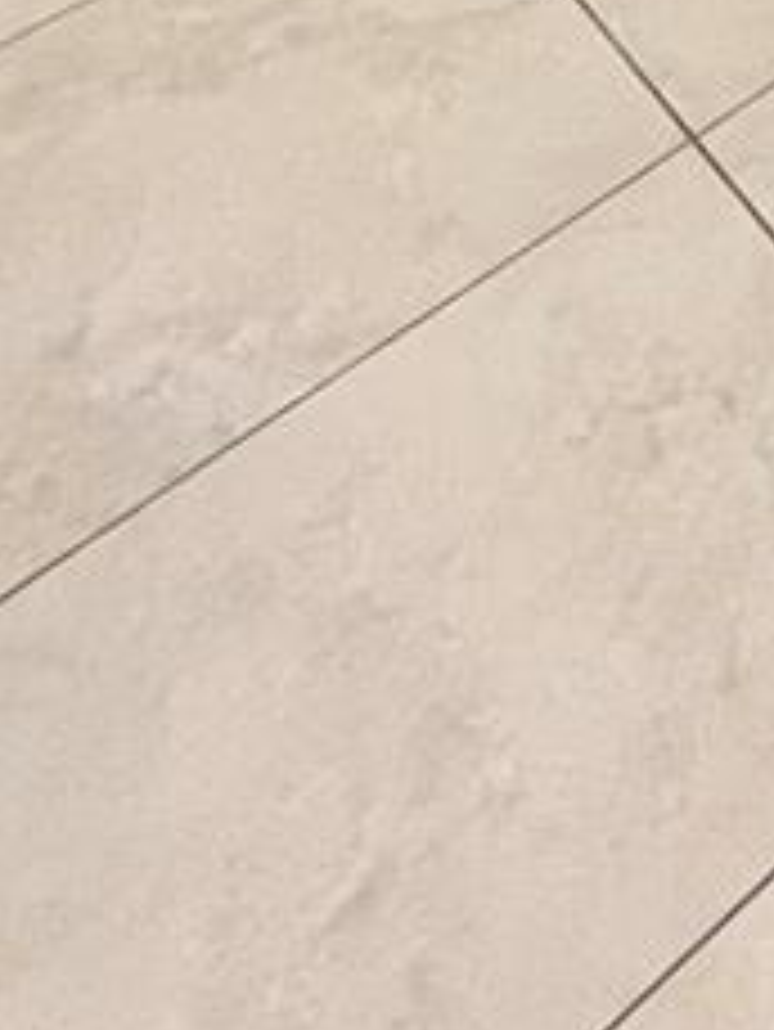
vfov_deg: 15.0
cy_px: -1471
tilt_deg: -9.0
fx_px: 2025
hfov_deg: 14.0
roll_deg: -2.0
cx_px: 1912
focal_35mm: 68
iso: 250
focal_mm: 1.57
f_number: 1.8
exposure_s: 1/60
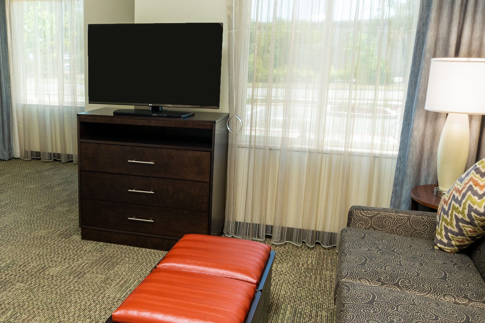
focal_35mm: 38
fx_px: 512
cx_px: 135
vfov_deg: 34.9
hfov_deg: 49.1
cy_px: 191
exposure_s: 1/5
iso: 400
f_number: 8
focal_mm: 16
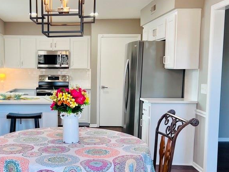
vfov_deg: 31.5
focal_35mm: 46
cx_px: 62
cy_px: 97
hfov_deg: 40.3
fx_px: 304
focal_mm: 5.7
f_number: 1.5
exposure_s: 1/120
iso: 80
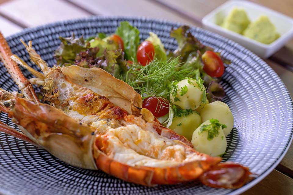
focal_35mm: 155
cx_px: 146
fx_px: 1261
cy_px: 98
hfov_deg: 13.2
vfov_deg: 8.9
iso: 800
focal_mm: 155
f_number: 4
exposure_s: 1/200
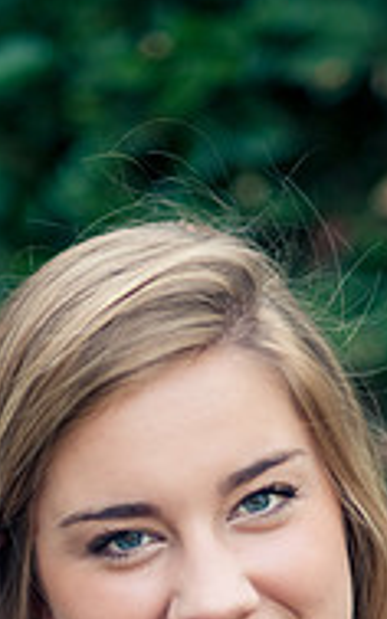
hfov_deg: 6.4
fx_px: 3479
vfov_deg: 10.0
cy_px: 711
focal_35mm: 206
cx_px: 202
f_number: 1.8
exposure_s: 1/400
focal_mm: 85
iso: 250
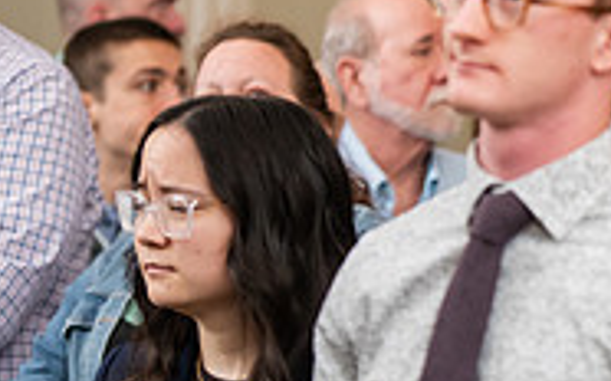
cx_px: 943
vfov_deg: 3.9
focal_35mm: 334
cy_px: 195
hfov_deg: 6.2
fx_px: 5558
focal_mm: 105
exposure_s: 1/200
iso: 1250
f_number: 3.5
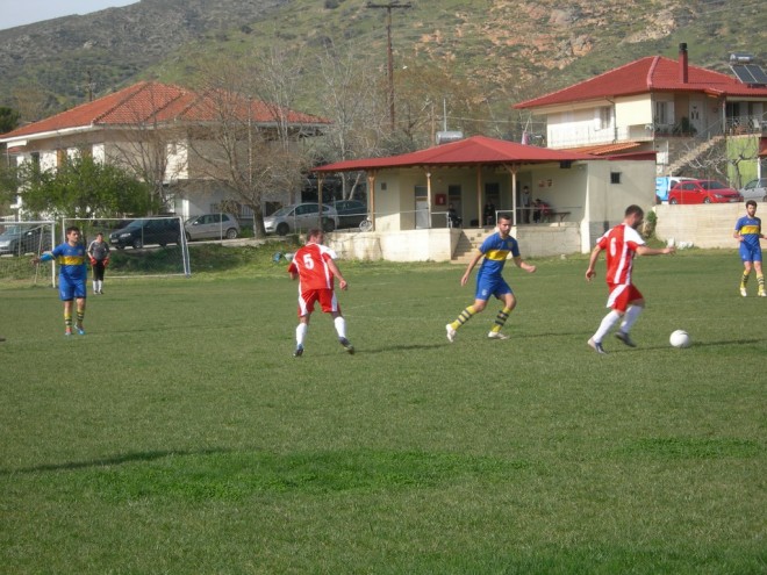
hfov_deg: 17.4
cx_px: 384
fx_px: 2504
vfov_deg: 13.1
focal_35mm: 113
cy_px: 288
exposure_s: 1/140
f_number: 8.2
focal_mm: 23.4
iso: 50
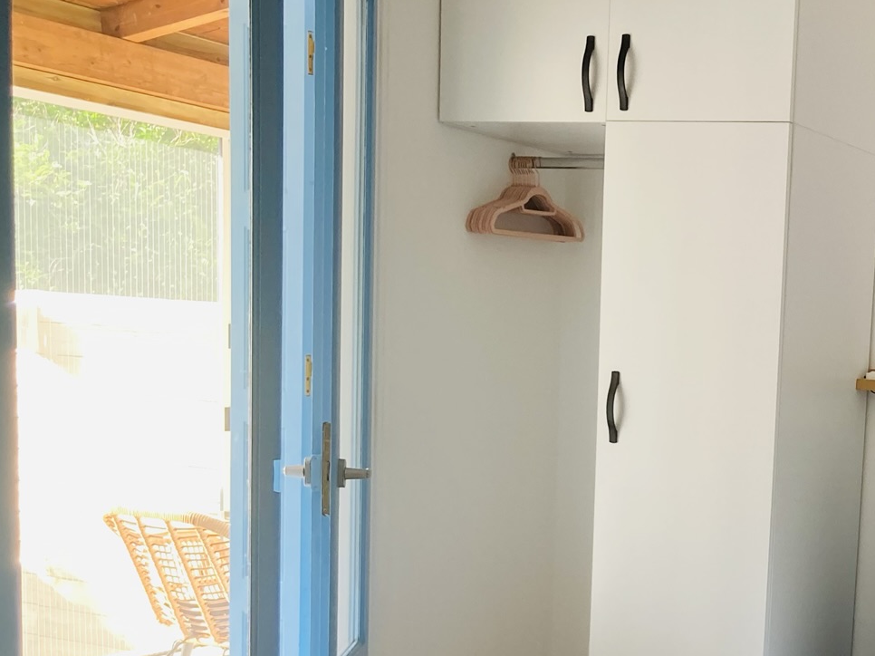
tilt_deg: -7.6
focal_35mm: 58
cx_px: 862
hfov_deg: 31.0
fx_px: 1466
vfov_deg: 24.7
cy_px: 545
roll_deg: -4.0
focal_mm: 3.99
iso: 80
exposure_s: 1/77
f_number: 1.8
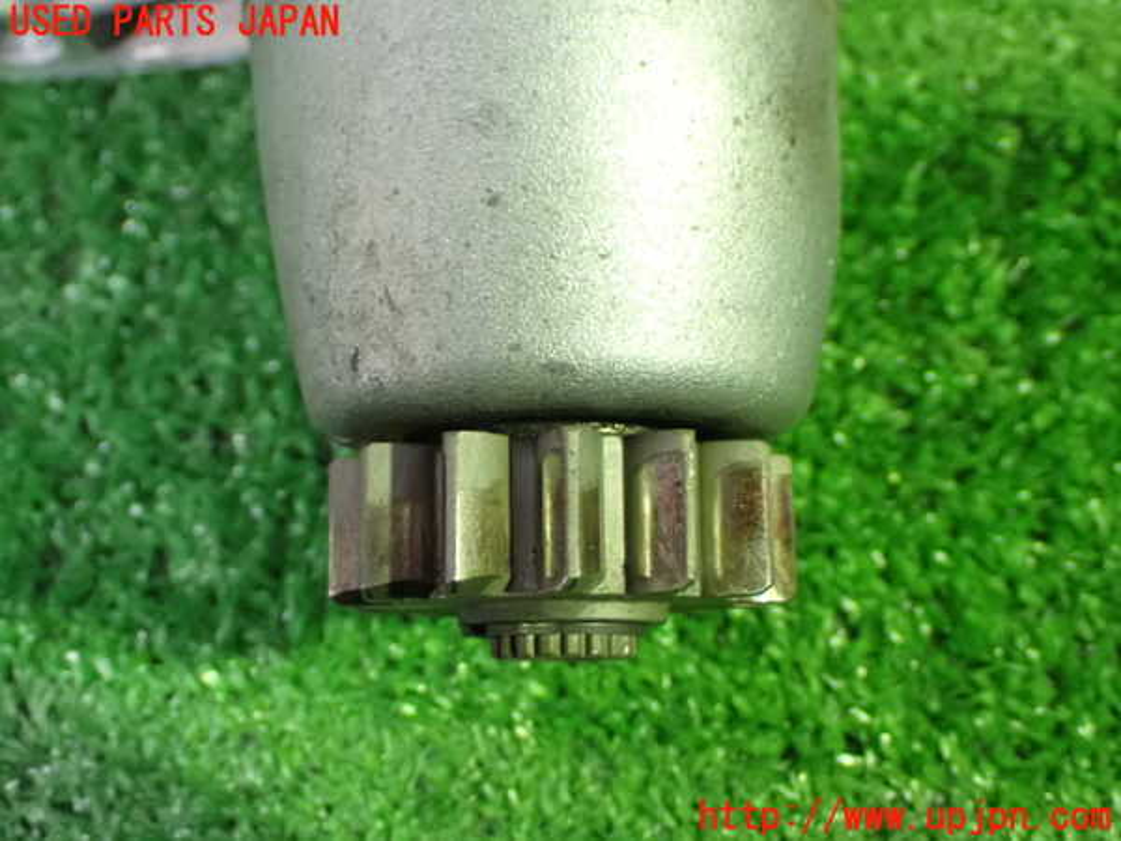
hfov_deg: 35.5
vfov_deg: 27.0
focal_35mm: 54
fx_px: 1749
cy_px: 420
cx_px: 560
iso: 1600
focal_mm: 9.65
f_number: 3.3
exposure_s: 1/25
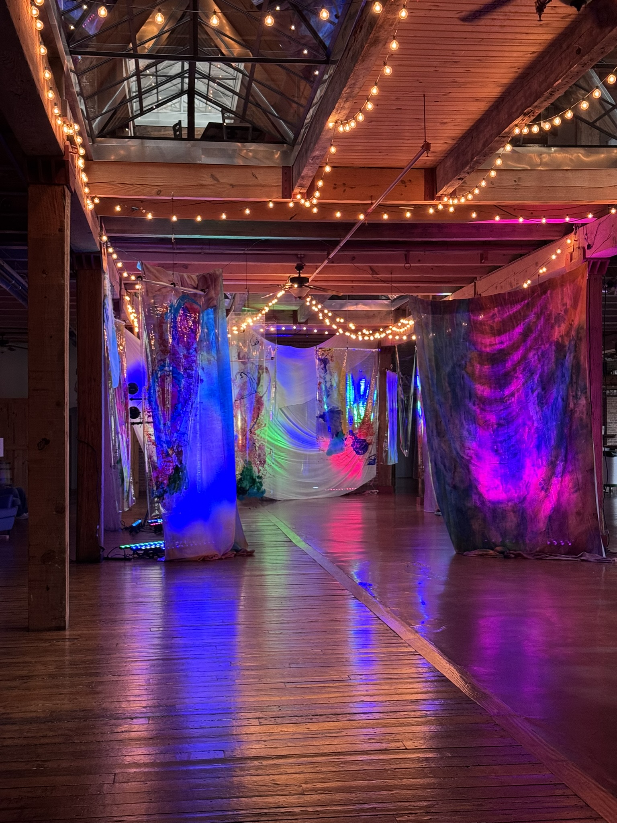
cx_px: 308
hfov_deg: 30.3
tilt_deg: +1.2
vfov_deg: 39.7
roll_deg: +0.9
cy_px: 412
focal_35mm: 48
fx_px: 1141
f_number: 1.78
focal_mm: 6.76
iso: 400
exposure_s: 1/40
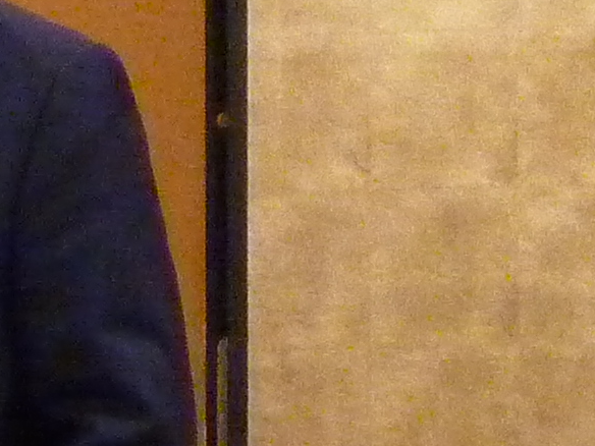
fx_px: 9712
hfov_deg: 3.5
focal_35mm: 565
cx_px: -177
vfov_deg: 2.6
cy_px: 55
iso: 800
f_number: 4.3
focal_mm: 14.7
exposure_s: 1/80
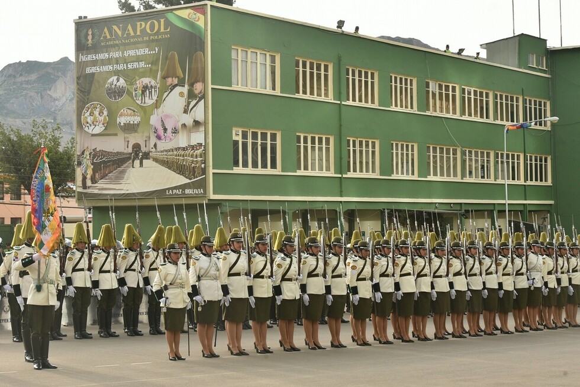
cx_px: 290
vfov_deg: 19.5
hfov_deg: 28.8
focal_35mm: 70
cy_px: 194
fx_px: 1128
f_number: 9.5
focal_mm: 70
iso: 800
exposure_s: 1/250
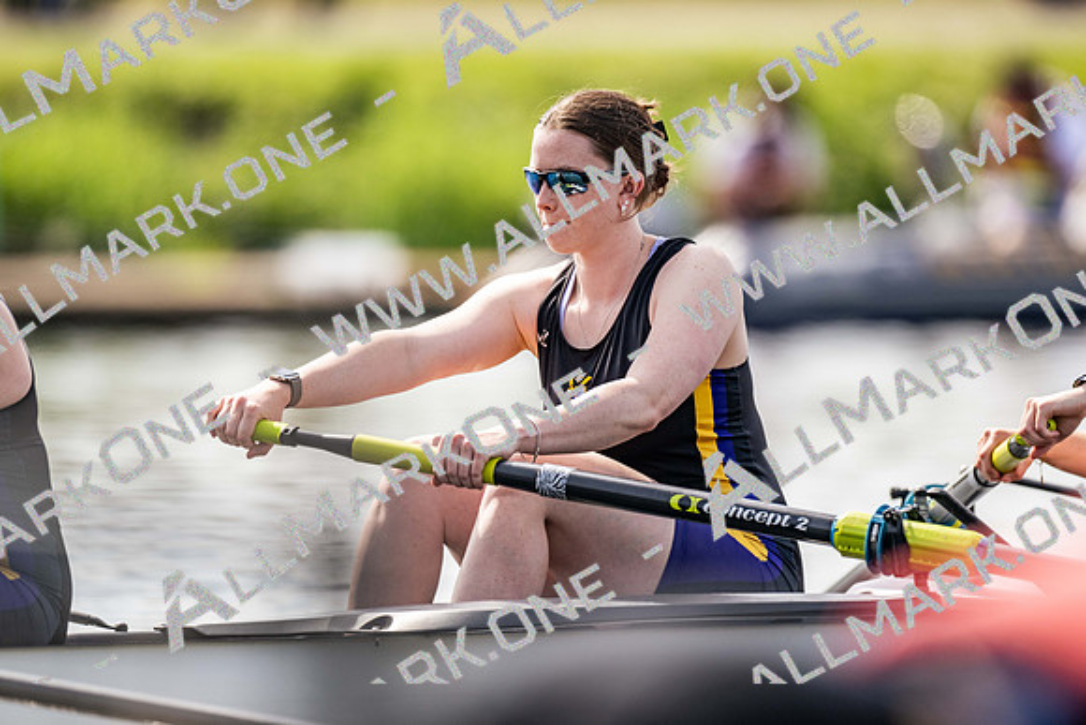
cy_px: 362
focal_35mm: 600
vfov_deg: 2.3
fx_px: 18103
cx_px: 543
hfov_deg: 3.4
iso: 500
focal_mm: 600
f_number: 4
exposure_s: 1/2500
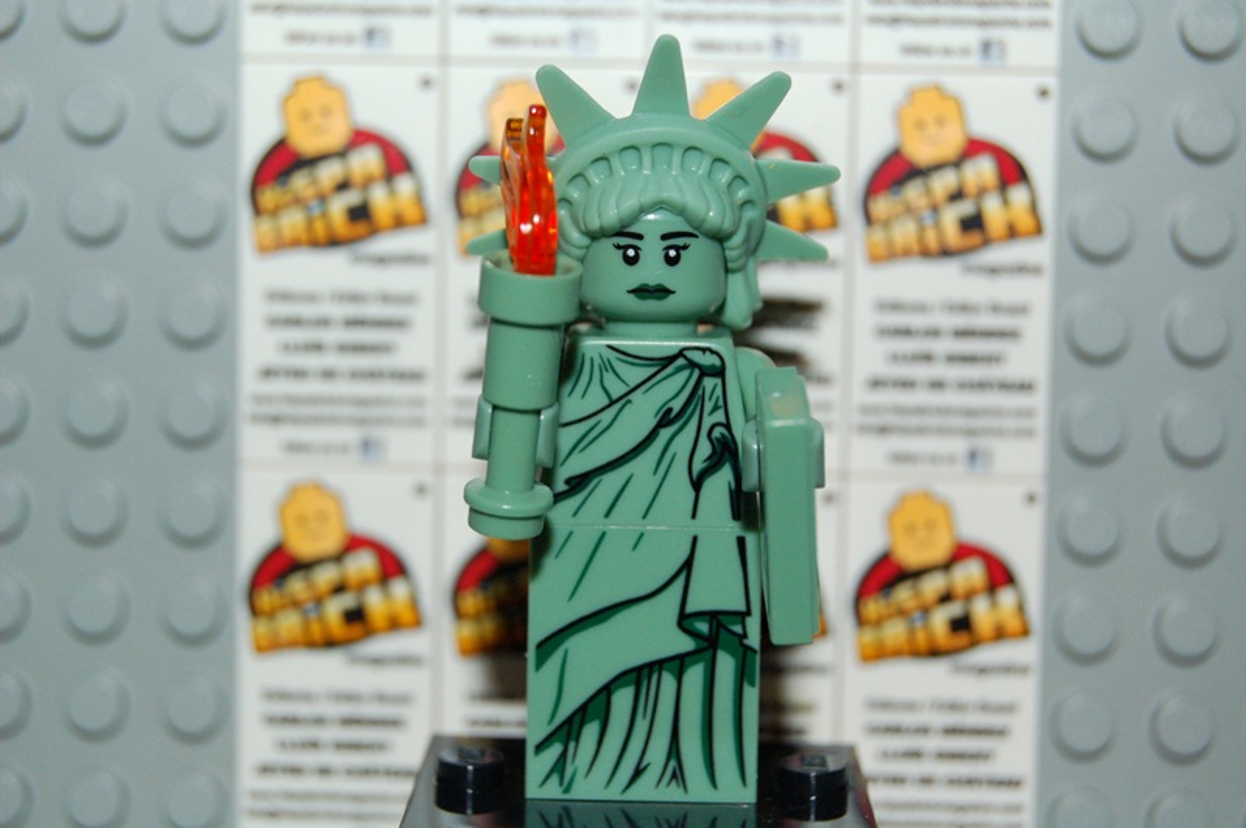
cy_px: 414
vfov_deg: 16.5
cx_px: 623
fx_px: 2853
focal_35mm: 82
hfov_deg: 24.6
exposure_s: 1/60
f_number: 5.6
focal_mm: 55
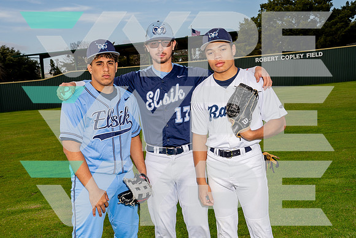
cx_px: 178
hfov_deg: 39.6
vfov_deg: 27.0
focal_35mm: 50
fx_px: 495
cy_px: 119
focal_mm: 50
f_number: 11
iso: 160
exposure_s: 1/250
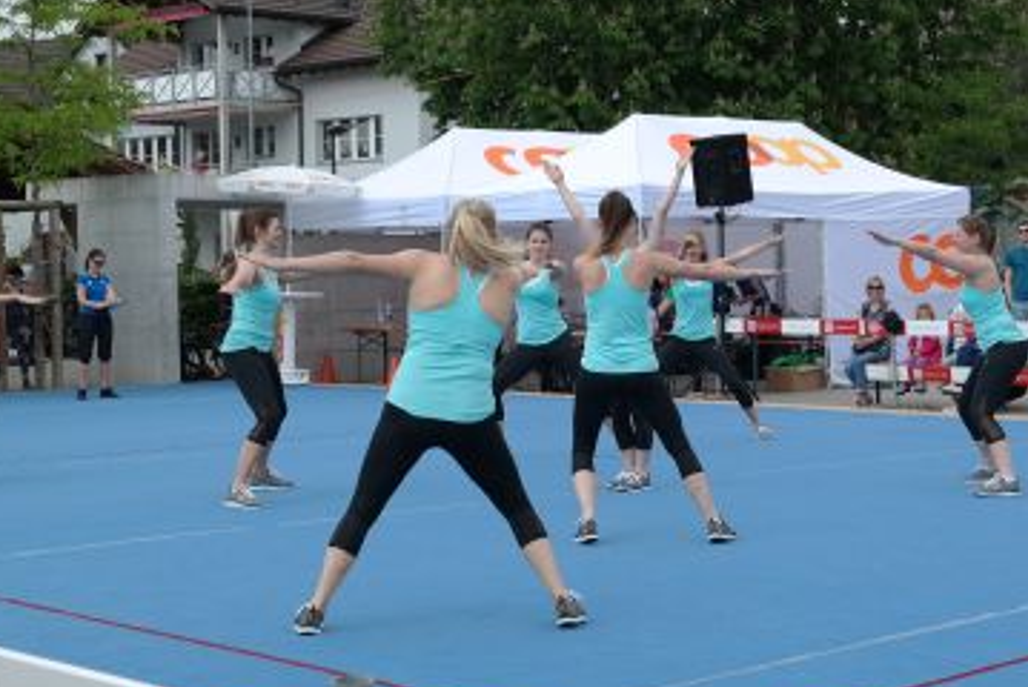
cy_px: 374
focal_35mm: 73
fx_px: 2086
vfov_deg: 18.7
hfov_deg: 27.6
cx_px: 621
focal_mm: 27
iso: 100
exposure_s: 1/250
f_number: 6.3
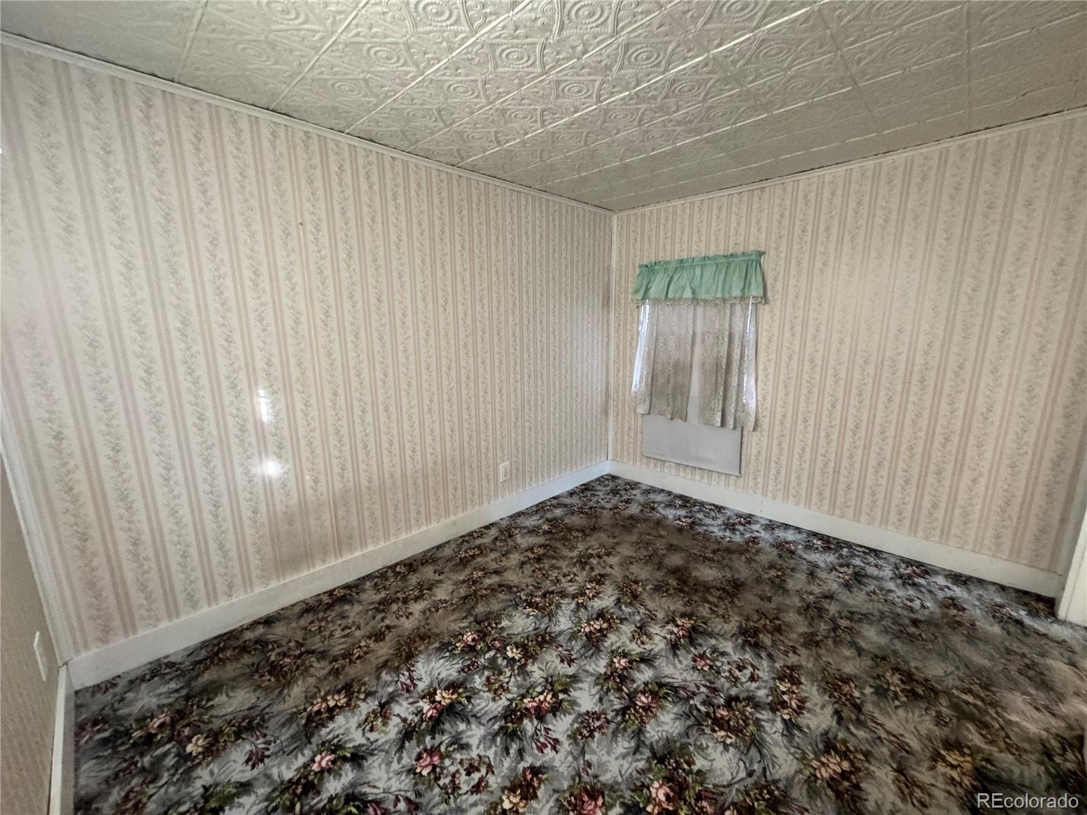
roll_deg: +0.3
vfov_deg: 85.7
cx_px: 544
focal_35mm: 14
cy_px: 408
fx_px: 440
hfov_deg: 102.1
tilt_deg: -12.0
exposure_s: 1/60
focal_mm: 2.22
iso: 640
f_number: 2.2
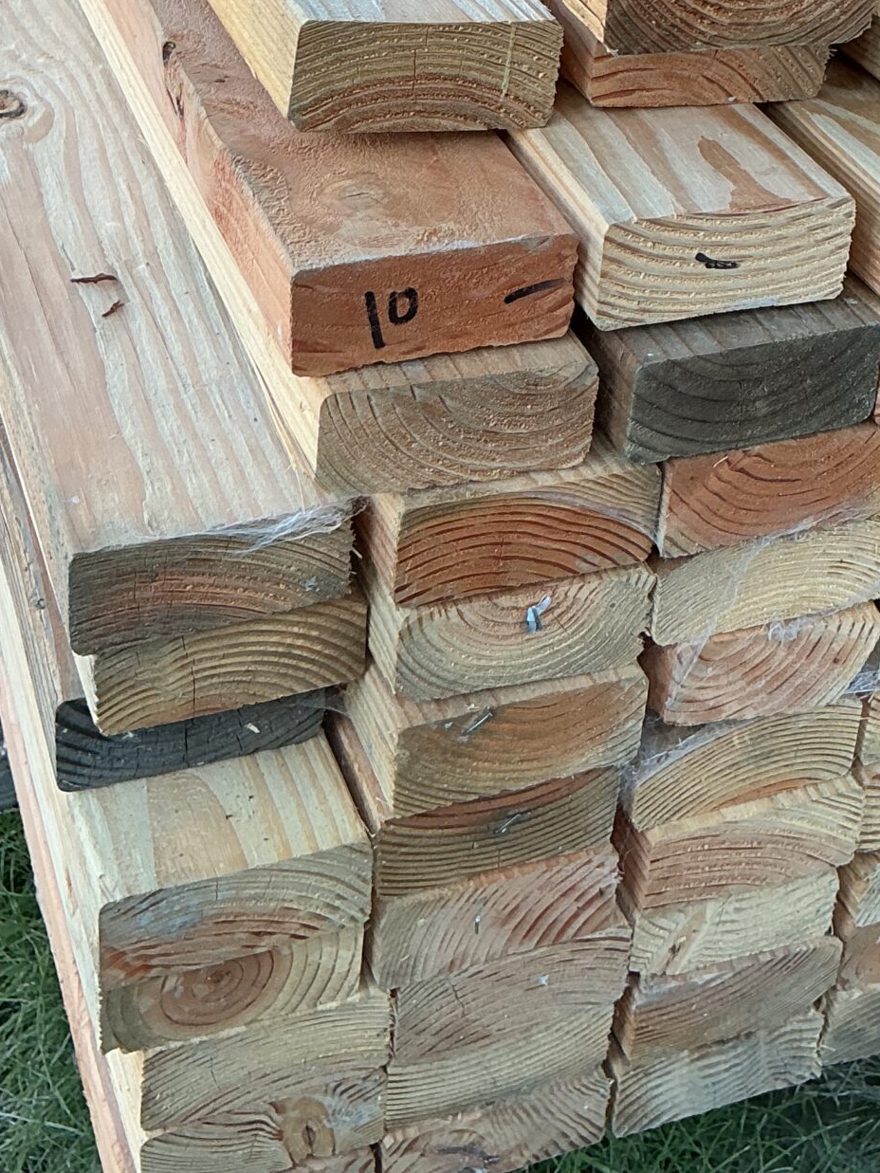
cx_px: 596
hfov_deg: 24.3
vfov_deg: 31.0
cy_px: 157
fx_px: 2033
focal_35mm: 60
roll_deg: -5.5
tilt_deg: -25.6
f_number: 1.8
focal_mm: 3
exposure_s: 1/195
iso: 20
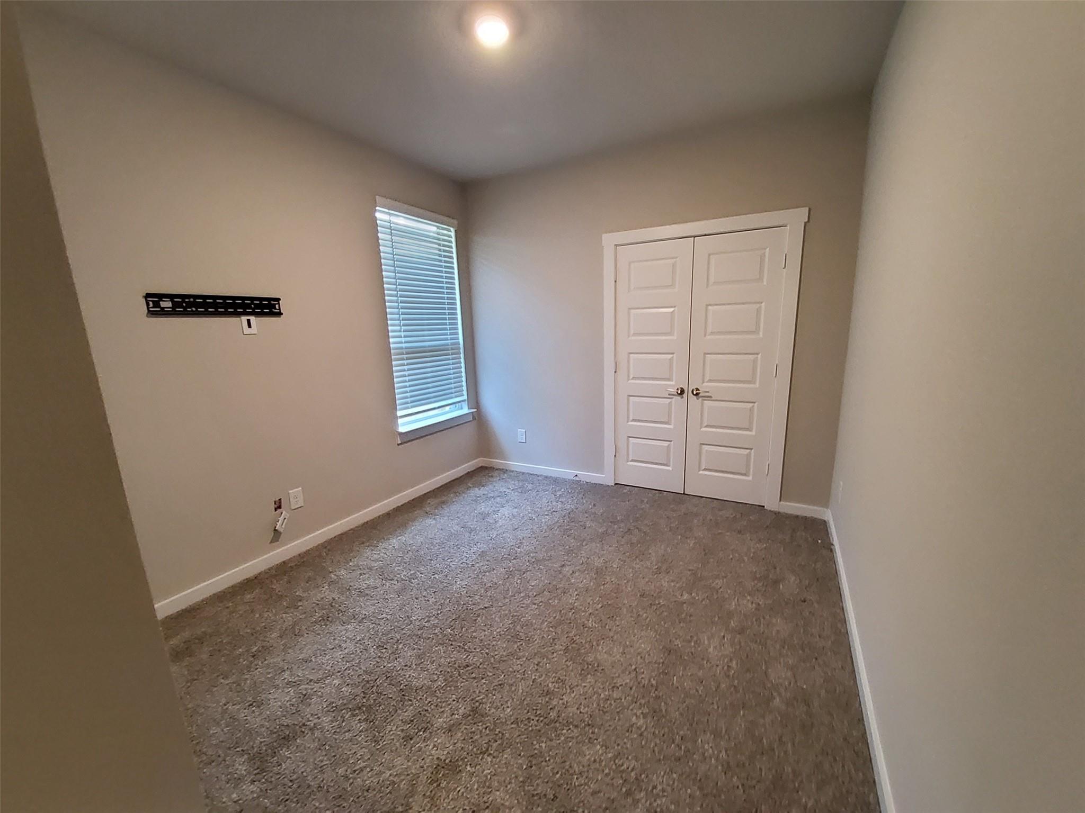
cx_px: 542
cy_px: 406
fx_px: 407
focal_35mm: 13
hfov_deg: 106.2
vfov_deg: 89.9
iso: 400
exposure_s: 1/30
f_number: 2.2
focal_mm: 1.13
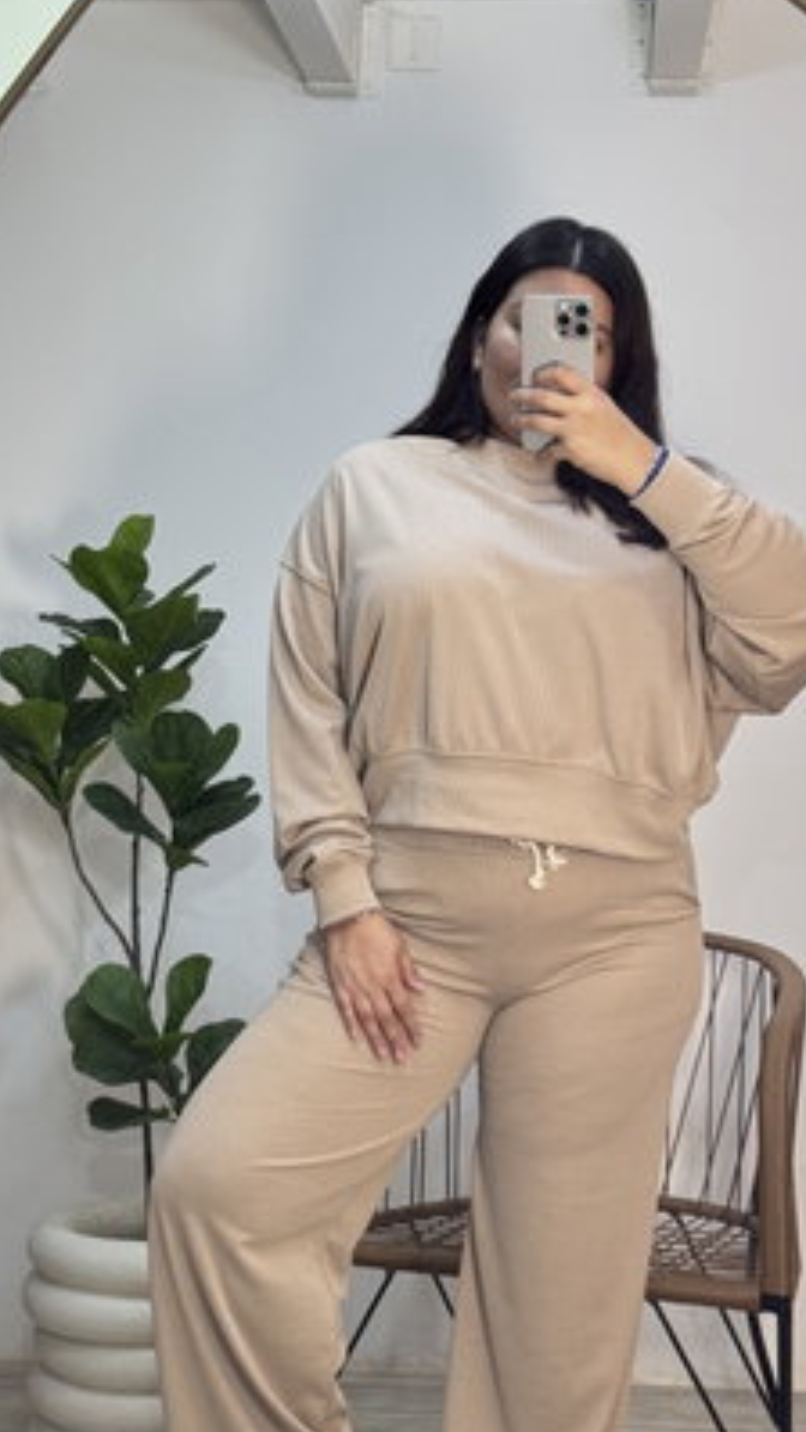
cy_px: 819
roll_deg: +1.0
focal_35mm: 70
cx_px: 471
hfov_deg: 17.2
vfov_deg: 30.1
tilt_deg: -17.5
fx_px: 2658
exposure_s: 1/100
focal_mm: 6.76
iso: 125
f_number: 1.78
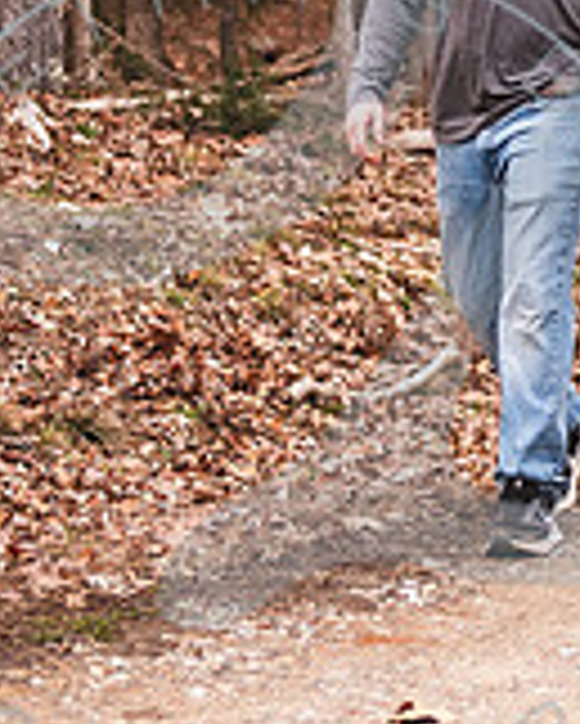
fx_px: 3194
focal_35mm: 149
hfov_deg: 10.3
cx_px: 499
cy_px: 25
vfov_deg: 12.8
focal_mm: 44
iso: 400
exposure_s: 1/250
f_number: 2.8
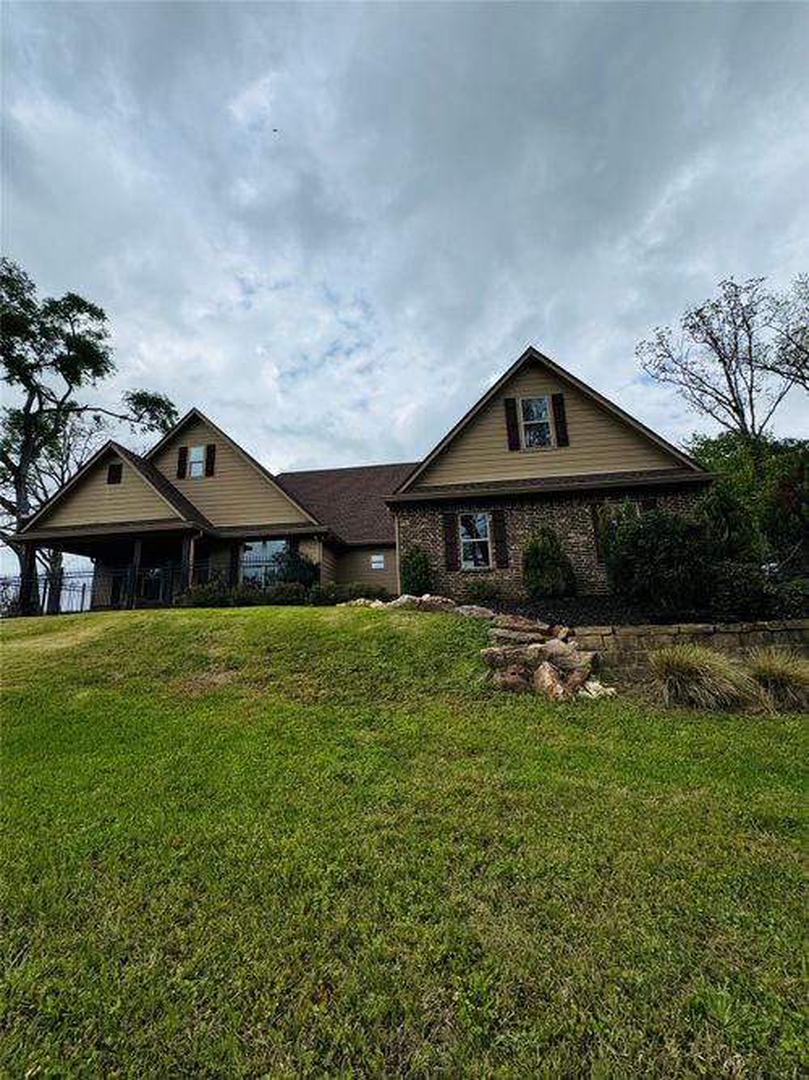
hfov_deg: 85.7
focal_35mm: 14
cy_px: 540
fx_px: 436
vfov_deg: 102.1
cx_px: 404
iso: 50
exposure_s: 1/2584
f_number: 2.2
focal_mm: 2.22
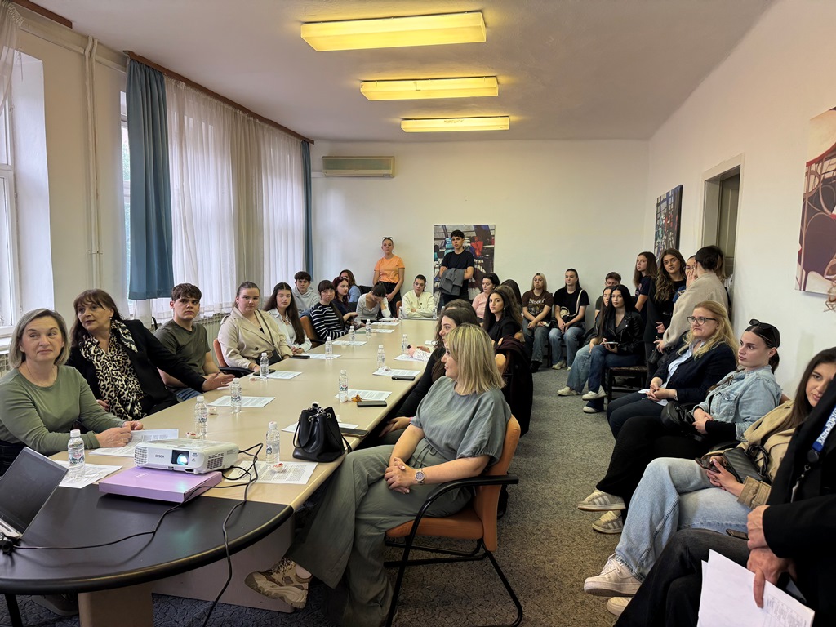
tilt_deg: -5.3
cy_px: 314
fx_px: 580
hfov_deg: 71.6
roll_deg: -0.8
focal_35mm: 24
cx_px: 418
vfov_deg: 56.8
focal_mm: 6.76
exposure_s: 1/100
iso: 125
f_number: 1.78
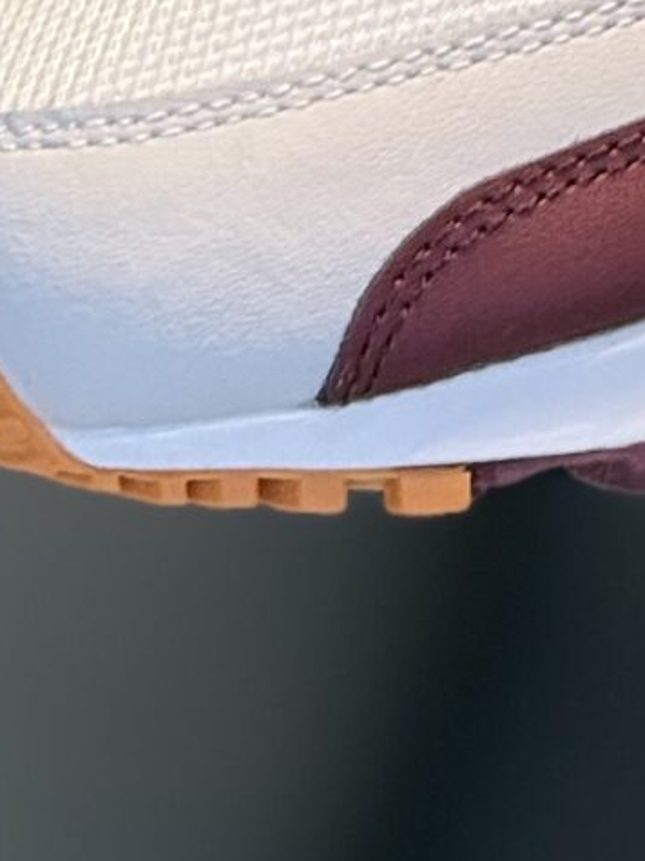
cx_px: 734
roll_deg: -0.9
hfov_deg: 2.3
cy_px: -569
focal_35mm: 647
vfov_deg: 3.1
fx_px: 16081
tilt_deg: -14.4
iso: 80
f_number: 2.8
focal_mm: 15.66
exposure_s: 1/100
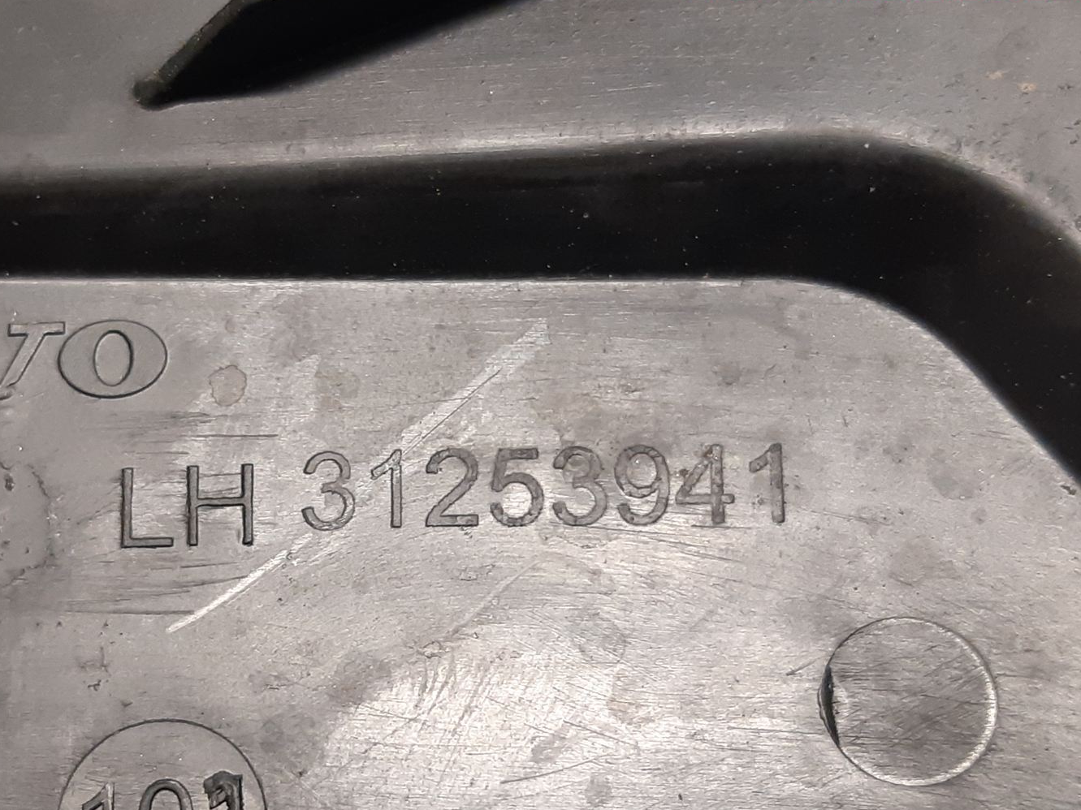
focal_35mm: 40
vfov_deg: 35.8
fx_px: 1249
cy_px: 483
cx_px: 354
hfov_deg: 46.0
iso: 160
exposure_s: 1/50
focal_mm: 3.93
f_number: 1.7
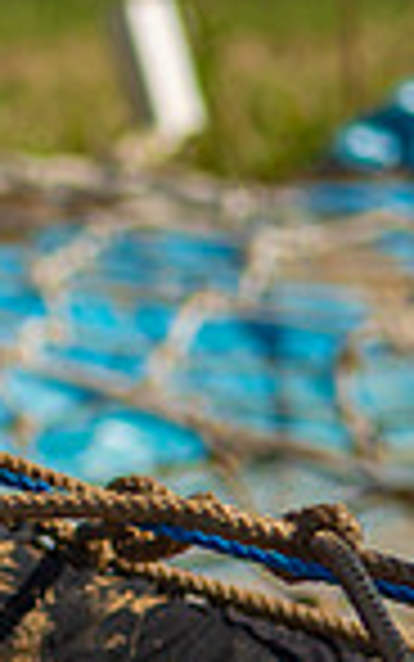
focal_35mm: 332
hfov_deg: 3.9
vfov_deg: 6.3
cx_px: -724
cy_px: 376
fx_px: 5988
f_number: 2.8
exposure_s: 1/5000
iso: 100
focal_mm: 55
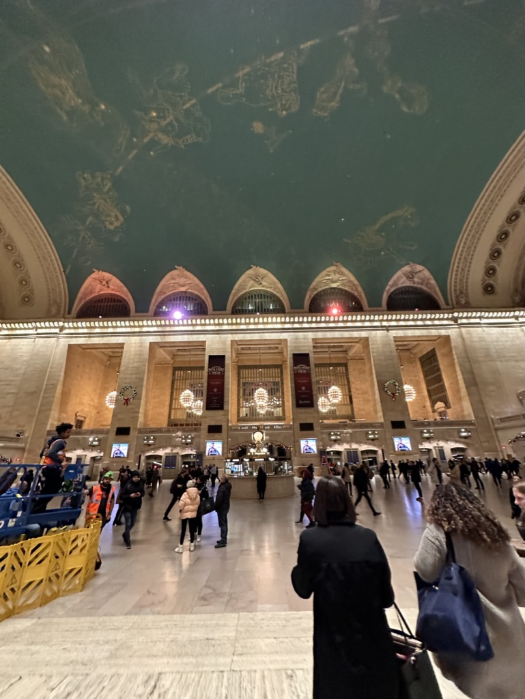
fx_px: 283
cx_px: 262
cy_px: 350
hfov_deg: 85.7
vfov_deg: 102.0
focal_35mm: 14
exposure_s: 1/60
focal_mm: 2.22
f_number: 2.2
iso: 640
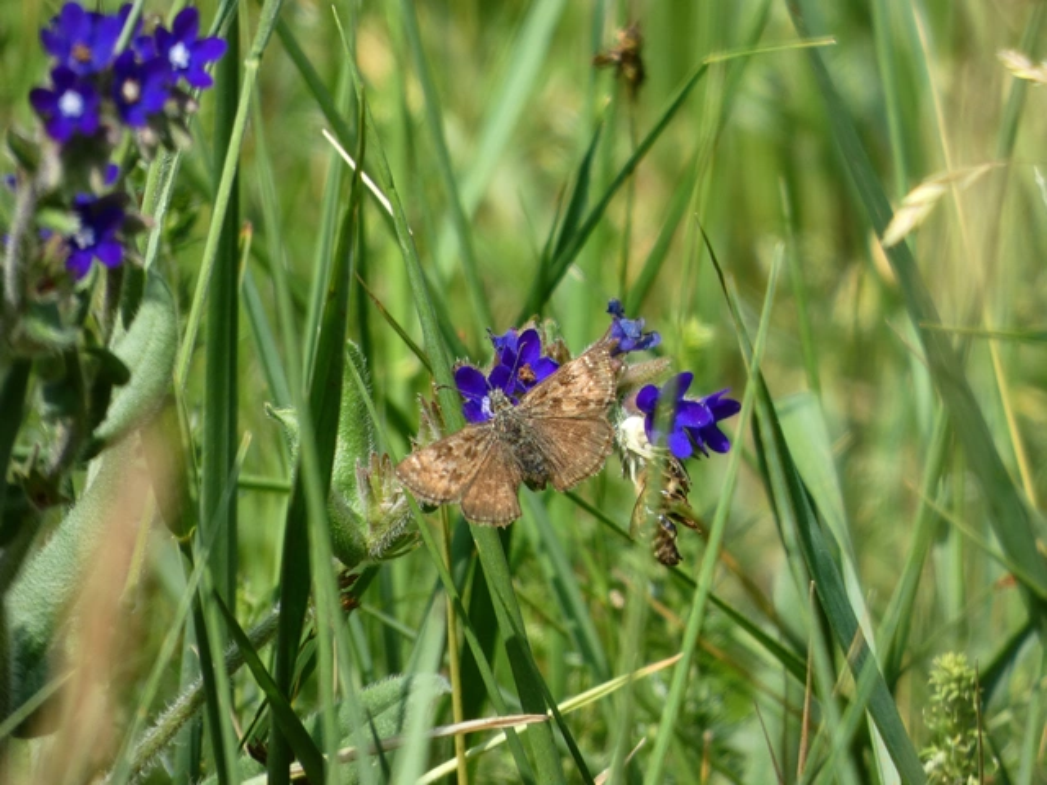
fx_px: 36295
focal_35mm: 1200
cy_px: 392
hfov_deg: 1.7
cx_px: 524
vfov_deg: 1.2
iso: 100
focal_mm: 215
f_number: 5.9
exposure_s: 1/200
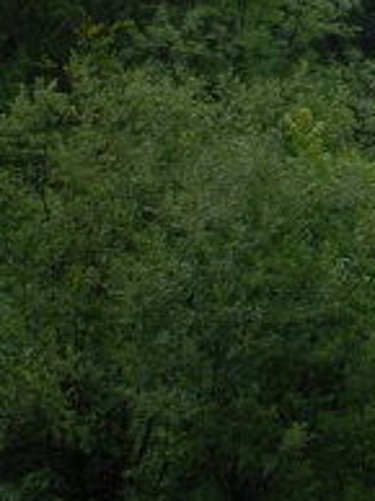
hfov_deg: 11.6
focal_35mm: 118
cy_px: -147
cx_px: 672
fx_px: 1708
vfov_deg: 15.9
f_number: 4
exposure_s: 1/60
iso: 100
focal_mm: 20
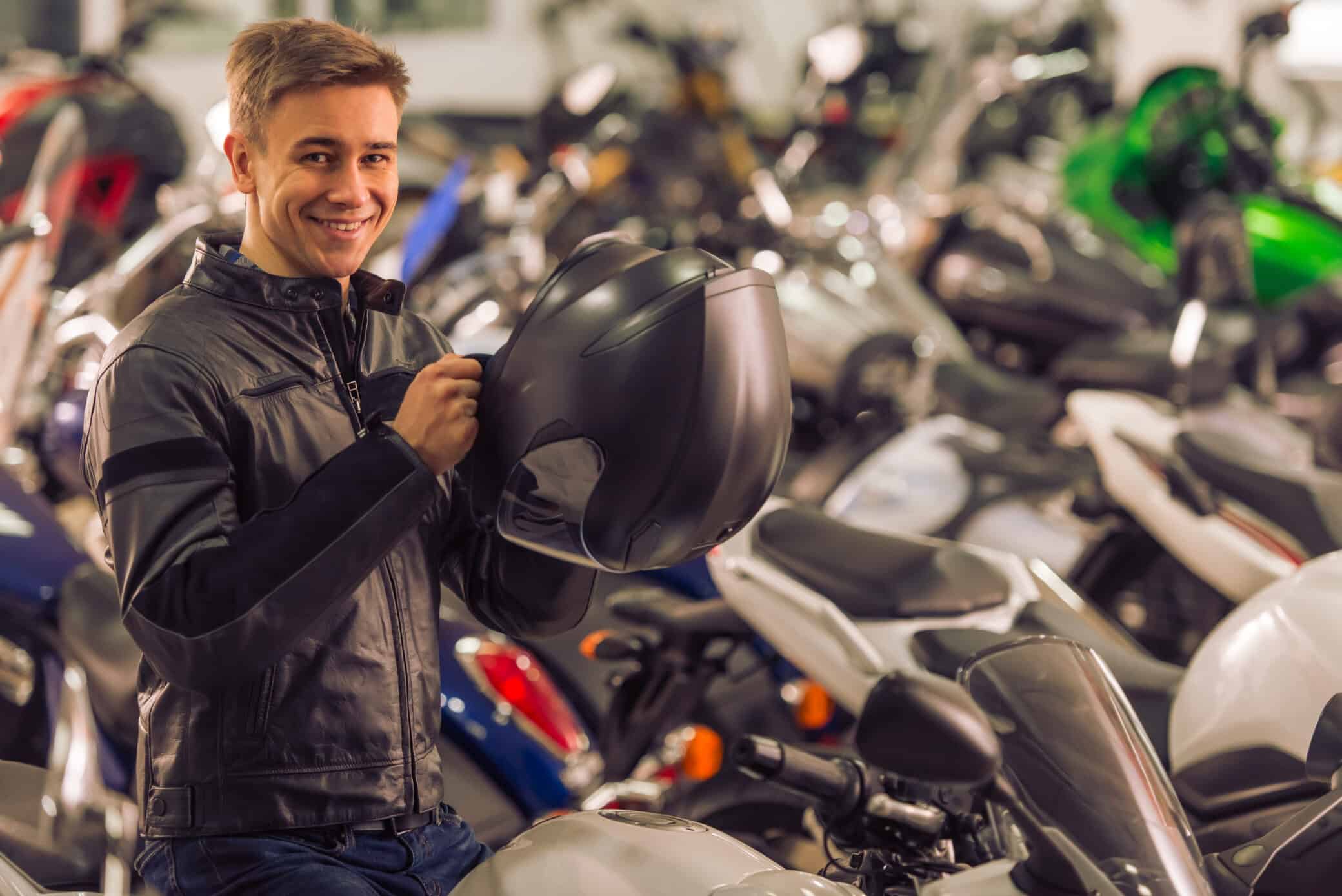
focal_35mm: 130
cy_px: 448
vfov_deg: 10.6
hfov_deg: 15.8
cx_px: 671
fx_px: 4848
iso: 400
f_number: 2.8
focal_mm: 130
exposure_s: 1/160
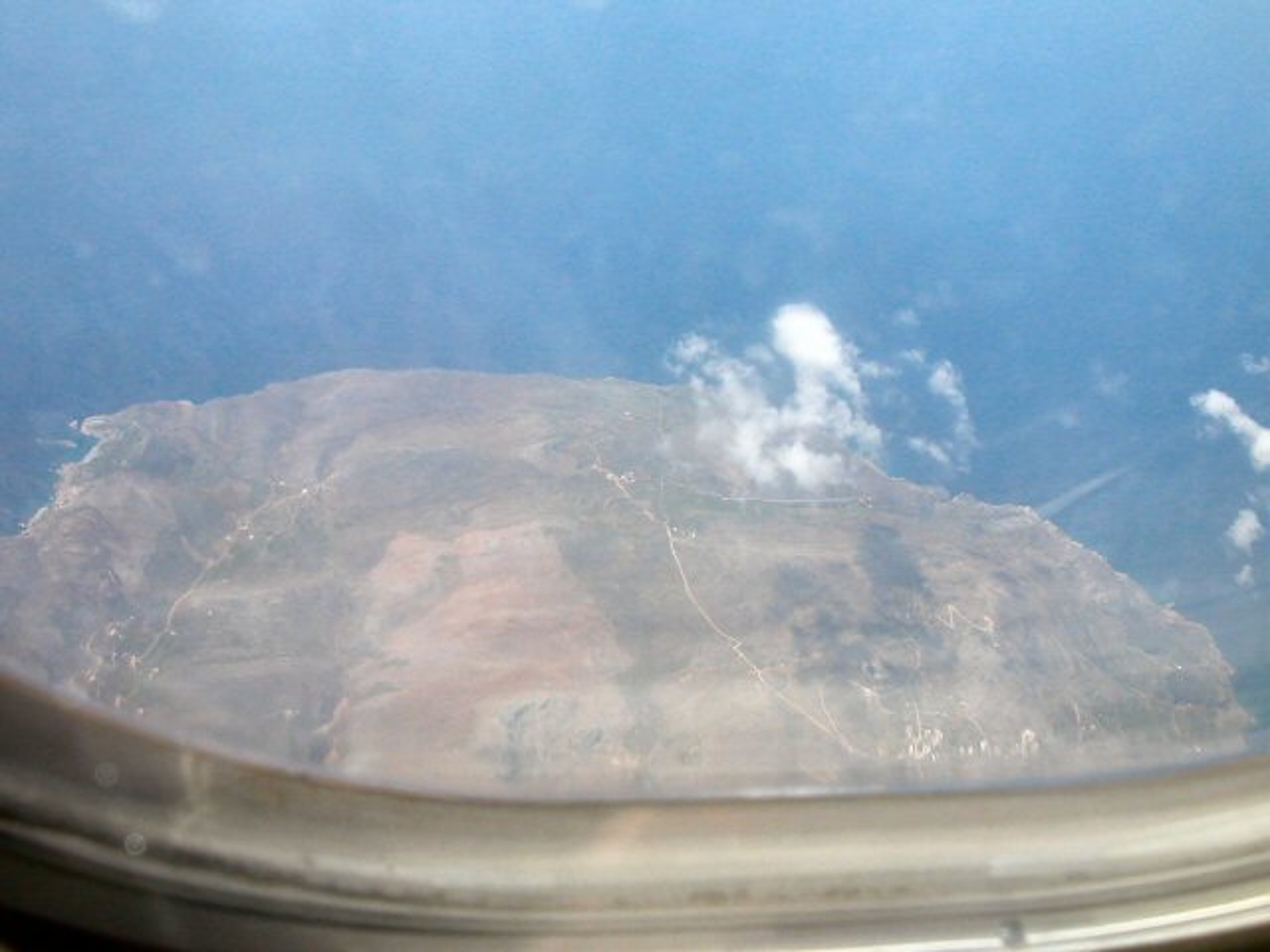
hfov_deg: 50.1
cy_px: 476
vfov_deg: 38.7
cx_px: 635
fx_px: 1357
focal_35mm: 37
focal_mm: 5.6
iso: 100
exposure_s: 1/404
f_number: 4.5
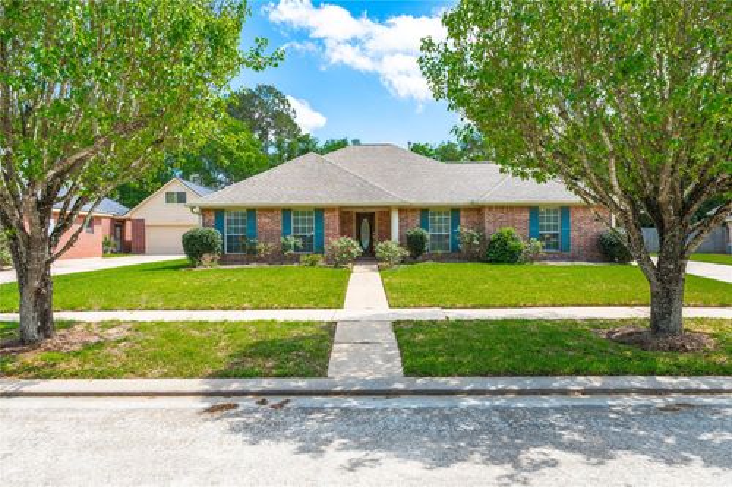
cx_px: 366
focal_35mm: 21
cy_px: 244
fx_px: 427
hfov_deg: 81.2
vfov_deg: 59.5
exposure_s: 1/125
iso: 100
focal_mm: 21
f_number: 11
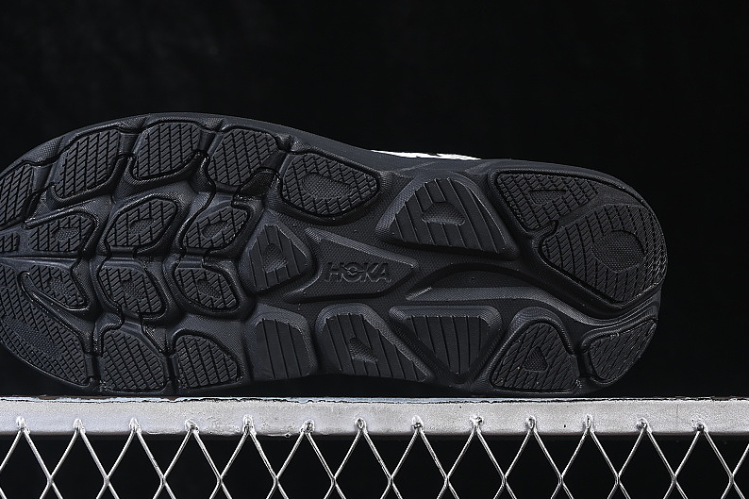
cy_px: 188
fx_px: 2122
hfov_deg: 20.0
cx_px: 315
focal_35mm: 102
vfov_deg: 13.4
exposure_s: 1/60
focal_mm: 50
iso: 160
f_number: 6.3
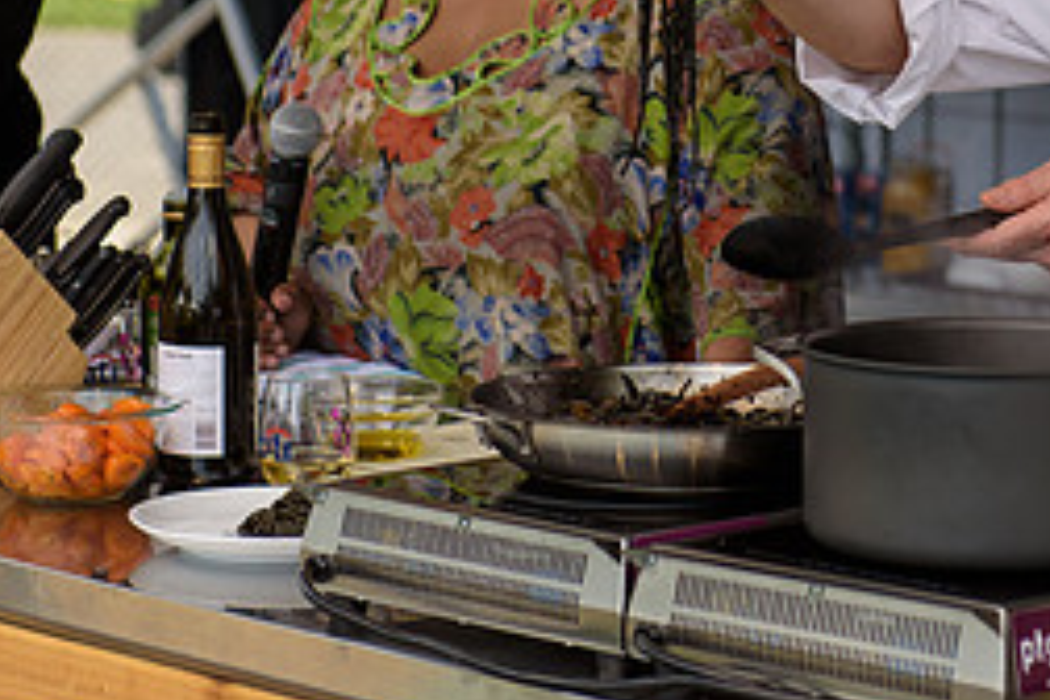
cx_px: 692
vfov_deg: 8.5
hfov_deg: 12.7
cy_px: 31
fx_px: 4695
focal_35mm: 161
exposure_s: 1/1250
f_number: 3.2
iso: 200
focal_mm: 70
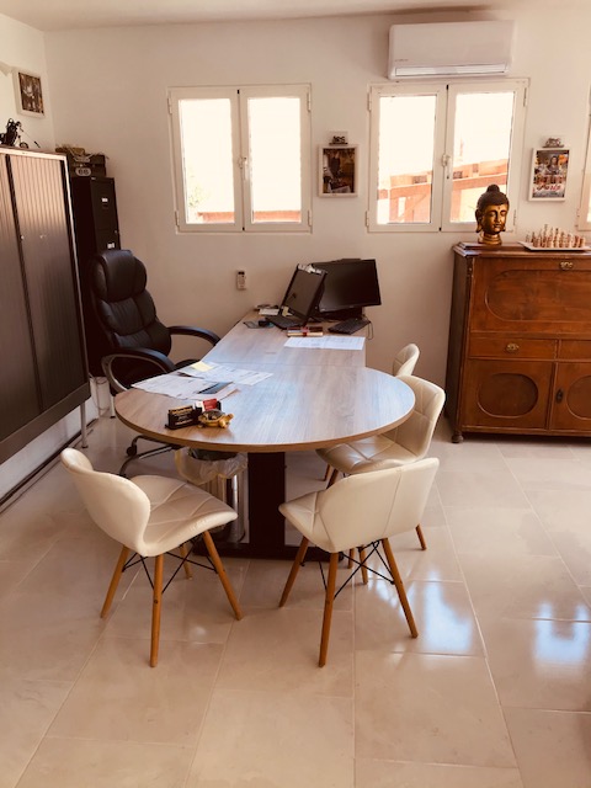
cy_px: 394
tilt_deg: -16.7
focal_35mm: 28
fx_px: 637
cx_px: 296
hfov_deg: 49.7
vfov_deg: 63.4
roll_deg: +1.3
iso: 20
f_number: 1.8
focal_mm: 3.99
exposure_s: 1/119
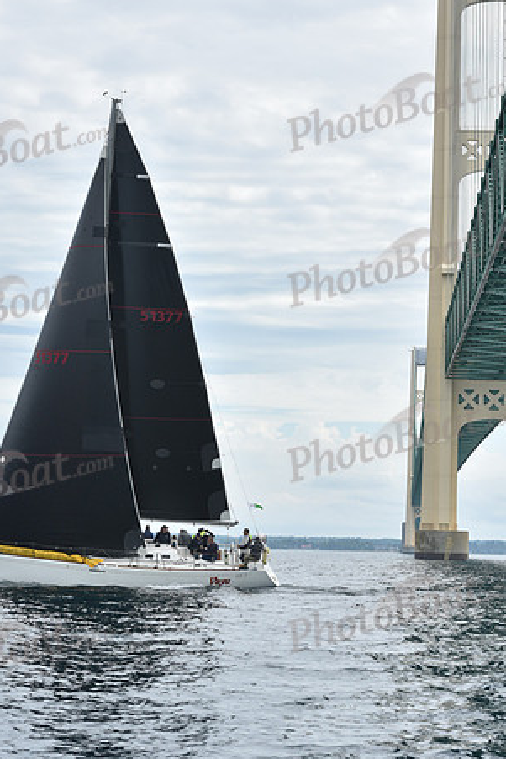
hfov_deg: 15.2
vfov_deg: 22.6
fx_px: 1896
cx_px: 201
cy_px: 375
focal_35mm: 90
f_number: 7.1
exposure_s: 1/800
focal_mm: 70
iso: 250
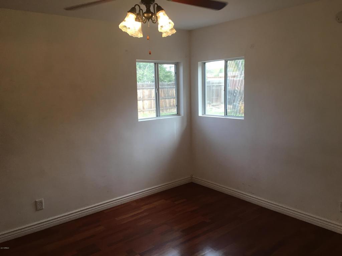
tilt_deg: -7.1
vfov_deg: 48.2
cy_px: 128
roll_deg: +1.8
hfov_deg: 61.7
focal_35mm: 29
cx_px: 171
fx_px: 287
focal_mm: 4.15
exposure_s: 1/30
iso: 32
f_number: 2.2
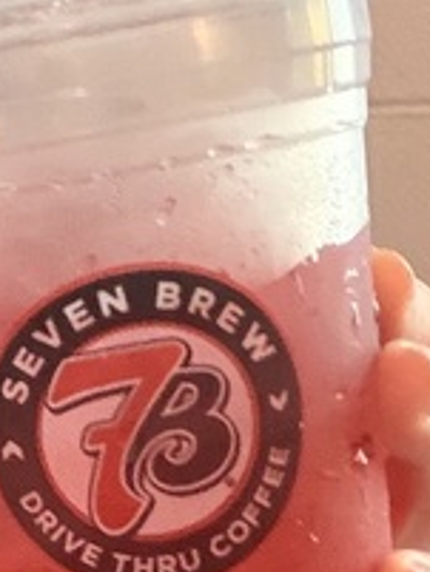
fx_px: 2531
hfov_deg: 9.3
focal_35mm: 153
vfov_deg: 12.8
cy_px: 450
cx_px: -302
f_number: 1.9
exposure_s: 1/40
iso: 250
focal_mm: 2.71
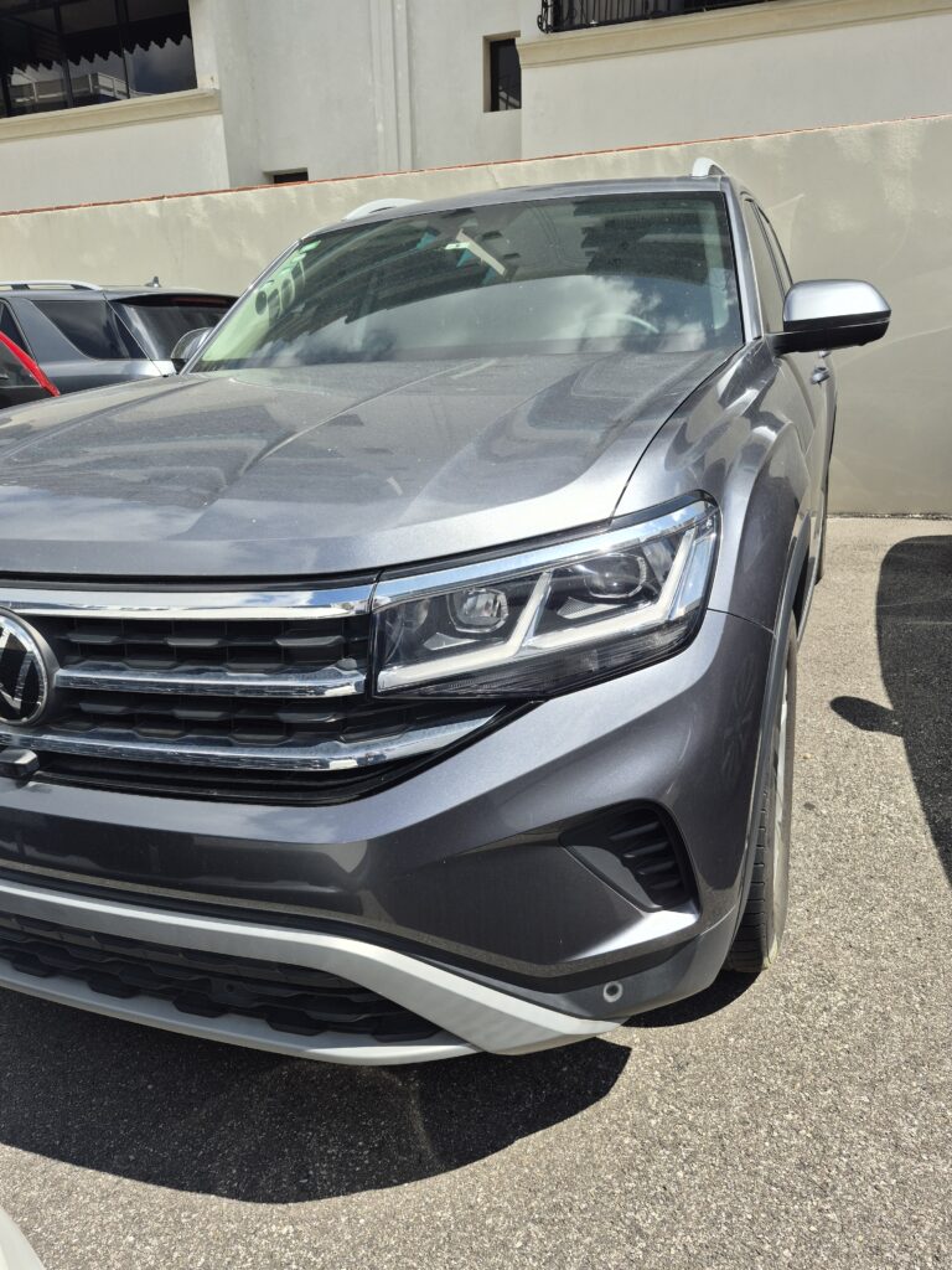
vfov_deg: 73.9
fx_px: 843
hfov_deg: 58.9
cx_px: 476
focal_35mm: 23
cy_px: 635
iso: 25
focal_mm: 5.4
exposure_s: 1/1396
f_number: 1.8
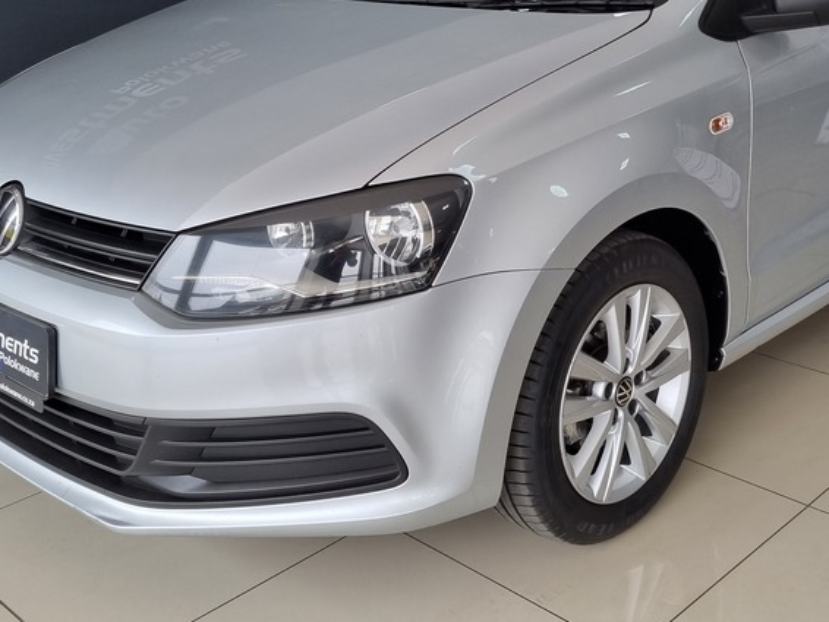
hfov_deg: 40.2
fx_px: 1126
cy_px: 146
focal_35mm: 47
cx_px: 501
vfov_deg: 30.3
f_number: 1.8
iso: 50
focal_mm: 5.4
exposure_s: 1/100
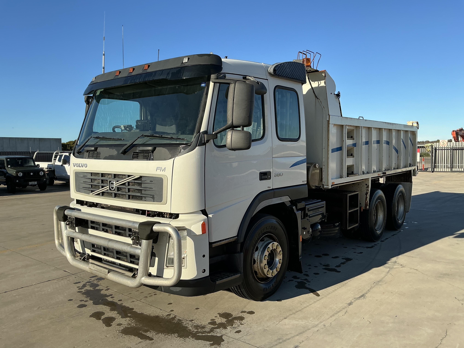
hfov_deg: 63.4
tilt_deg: -2.3
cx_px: 232
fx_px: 375
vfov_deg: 49.7
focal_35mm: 28
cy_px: 174
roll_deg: +1.6
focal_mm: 3
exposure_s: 1/1534
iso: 25
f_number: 1.8
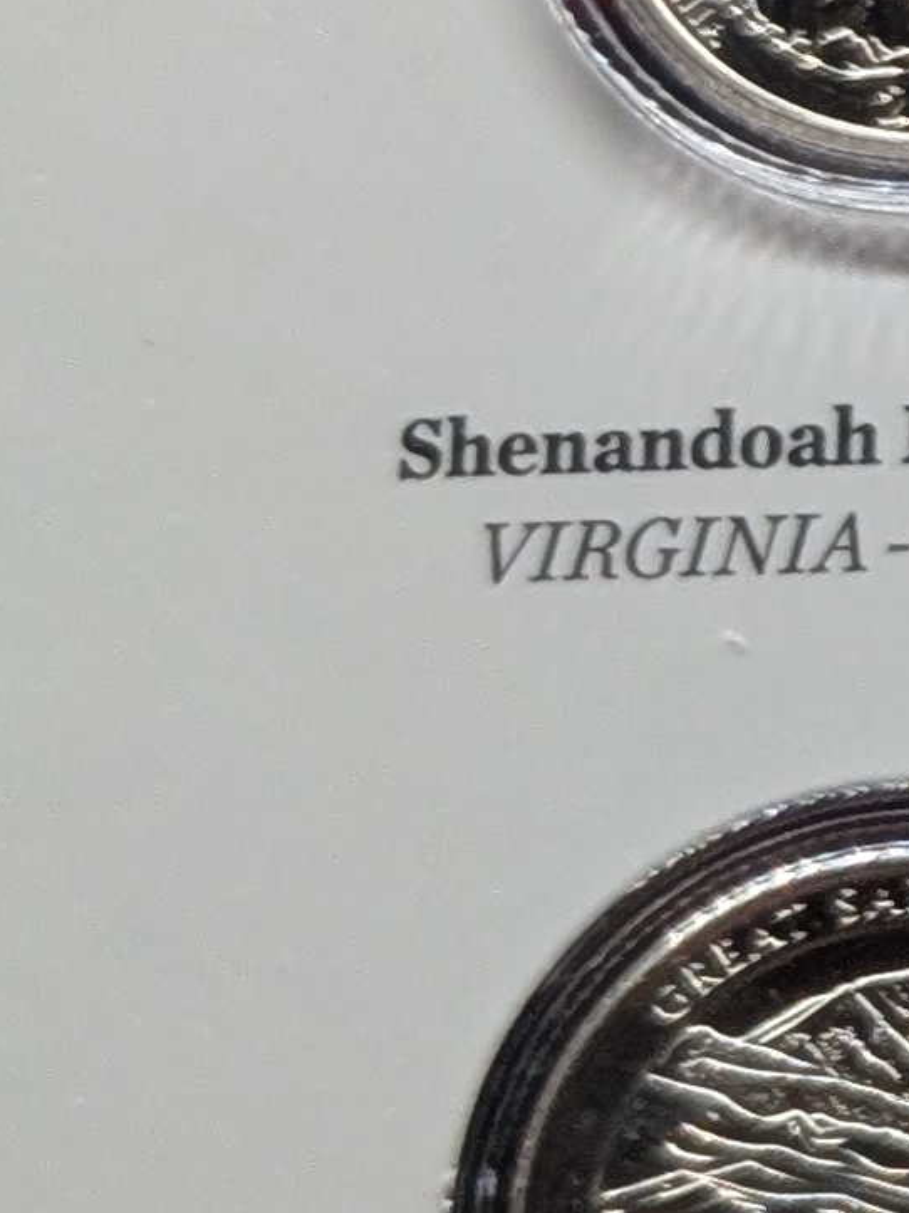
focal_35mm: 277
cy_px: 74
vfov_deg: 7.1
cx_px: 3200
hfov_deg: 5.0
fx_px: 9701
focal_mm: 6.9
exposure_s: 1/134
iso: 67
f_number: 1.68
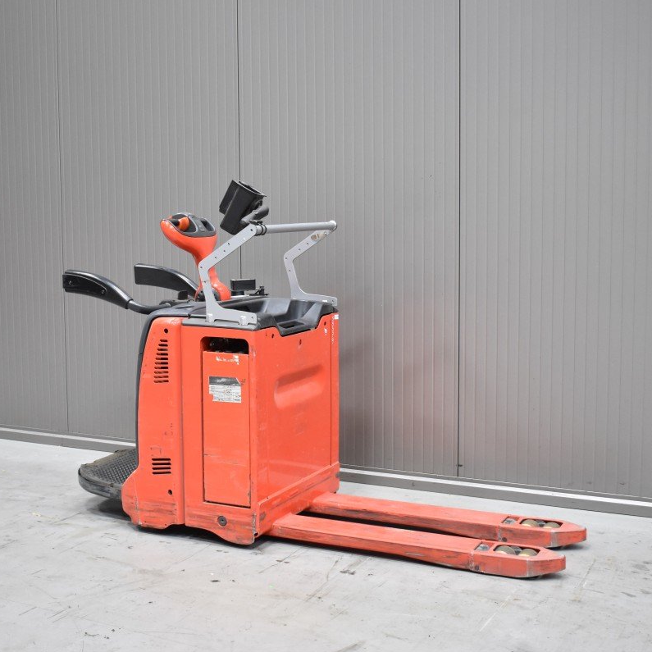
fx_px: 1065
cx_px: 284
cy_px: 326
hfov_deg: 34.0
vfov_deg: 34.0
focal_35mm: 50
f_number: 4.5
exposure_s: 1/40
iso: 1250
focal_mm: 26
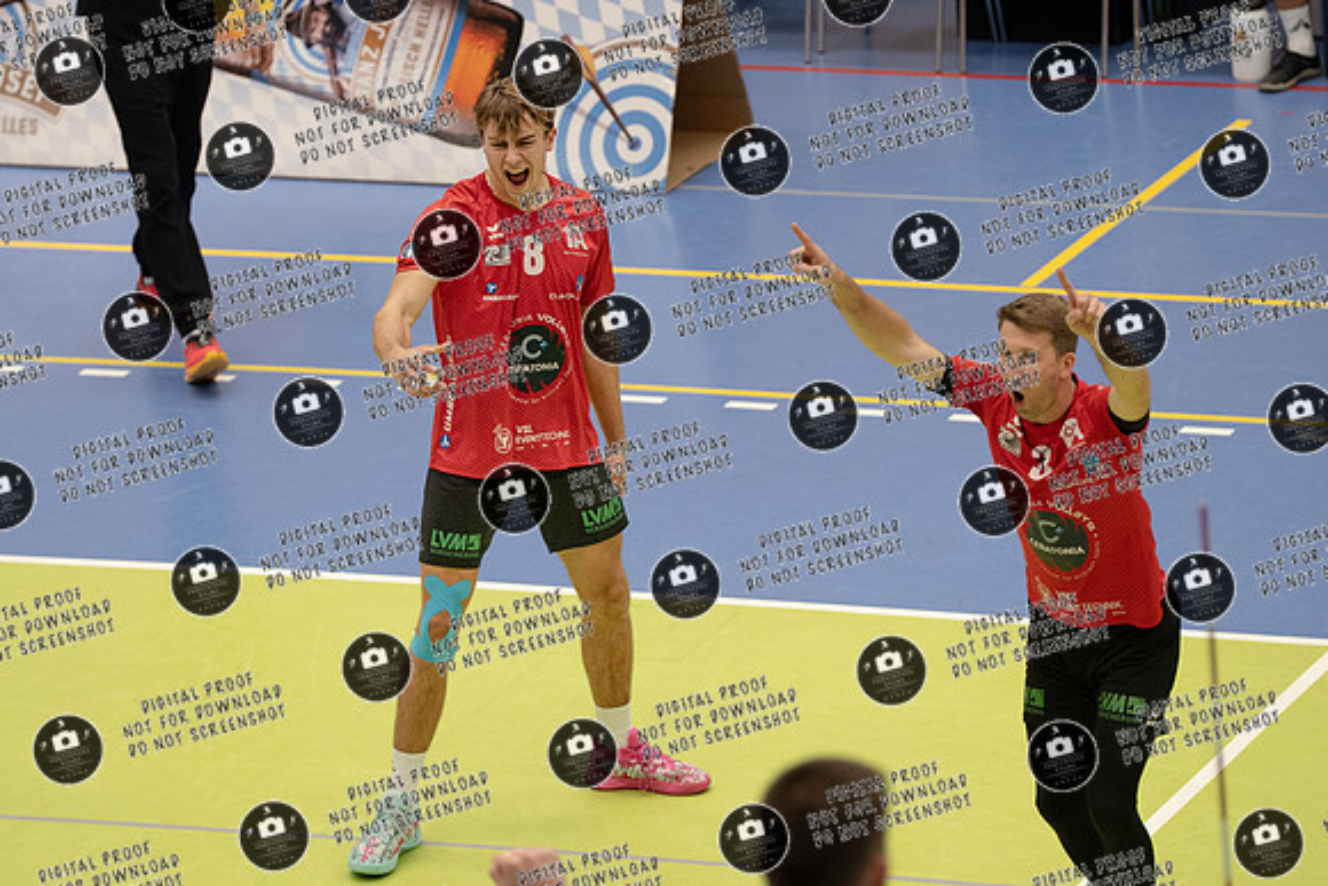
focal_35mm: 250
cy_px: 253
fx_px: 9232
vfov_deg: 5.5
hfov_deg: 8.2
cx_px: 599
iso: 1600
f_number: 3.2
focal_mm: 175
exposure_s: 1/1250
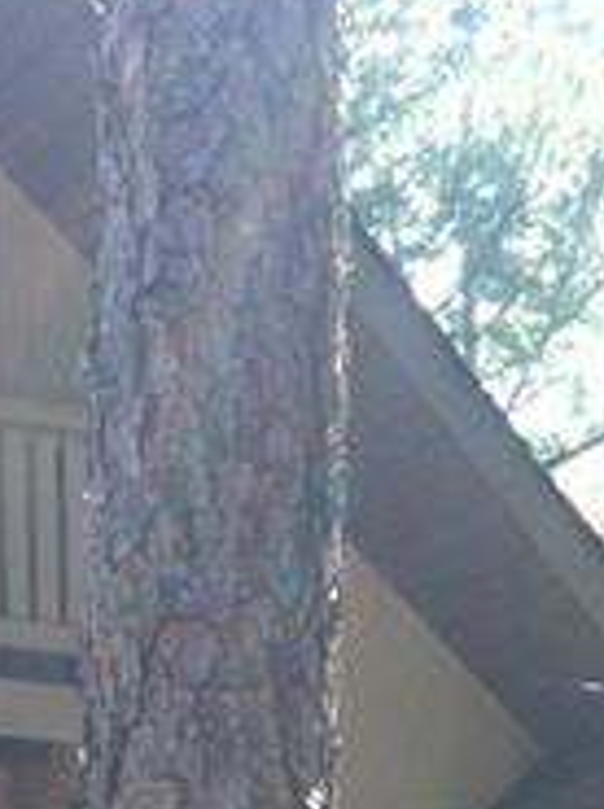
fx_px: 3385
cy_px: 1198
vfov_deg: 12.9
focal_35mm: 145
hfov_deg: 9.9
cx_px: -309
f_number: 2.8
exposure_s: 1/120
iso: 100
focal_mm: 3.85
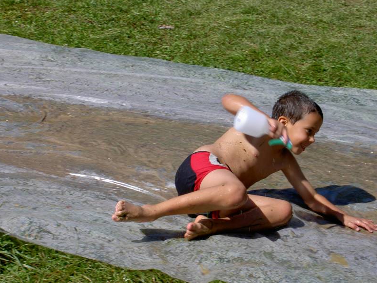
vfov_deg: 12.7
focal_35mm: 117
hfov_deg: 16.8
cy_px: 141
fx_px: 1274
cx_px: 188
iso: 100
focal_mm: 24
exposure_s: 1/200
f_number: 8.3
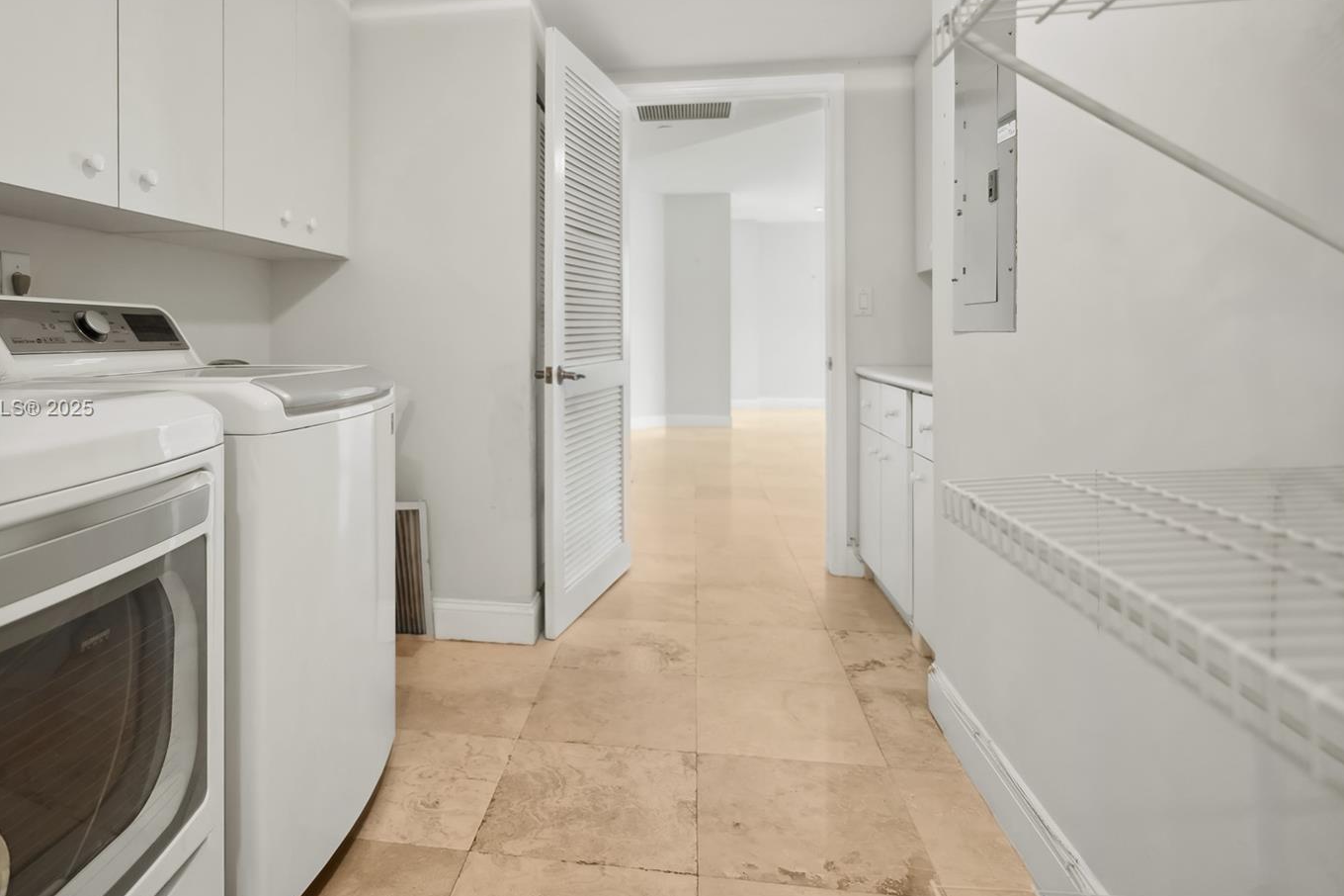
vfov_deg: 59.8
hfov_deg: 81.1
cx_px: 567
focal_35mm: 21
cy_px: 409
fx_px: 777
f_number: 2.8
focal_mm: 17.7
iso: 160
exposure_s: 1/50
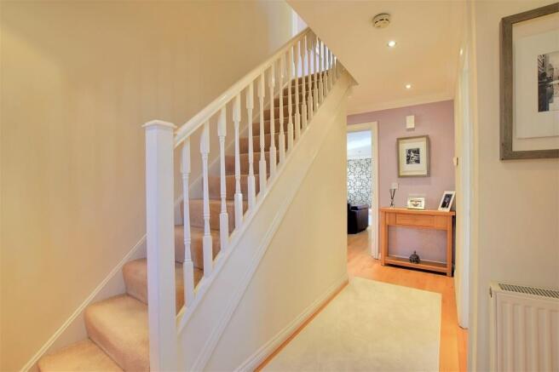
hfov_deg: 100.4
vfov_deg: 77.3
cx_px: 280
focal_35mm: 15
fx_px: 233
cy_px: 186
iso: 100
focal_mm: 10
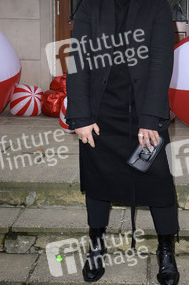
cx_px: 126
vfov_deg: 33.8
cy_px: 103
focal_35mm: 59
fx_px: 466
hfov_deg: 22.8
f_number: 13
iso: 640
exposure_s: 1/250
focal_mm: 42
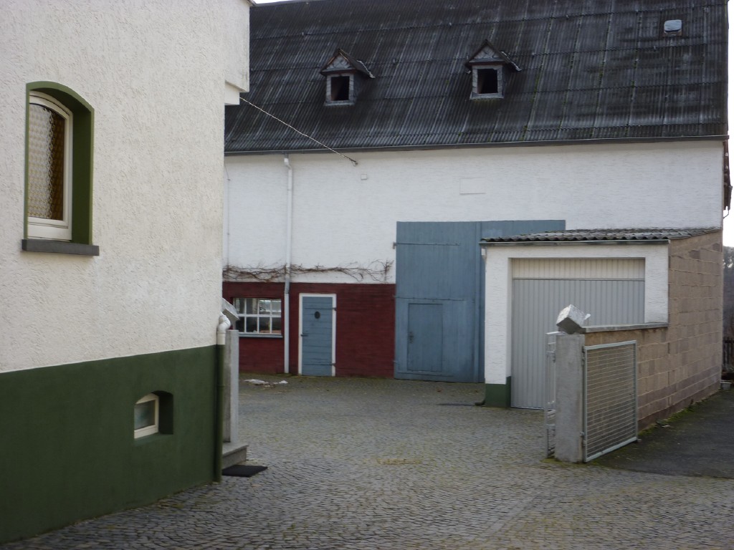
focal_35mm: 48
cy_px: 275
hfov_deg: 39.7
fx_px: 1018
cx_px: 367
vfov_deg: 30.3
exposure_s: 1/80
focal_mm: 7.9
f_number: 3.8
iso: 80
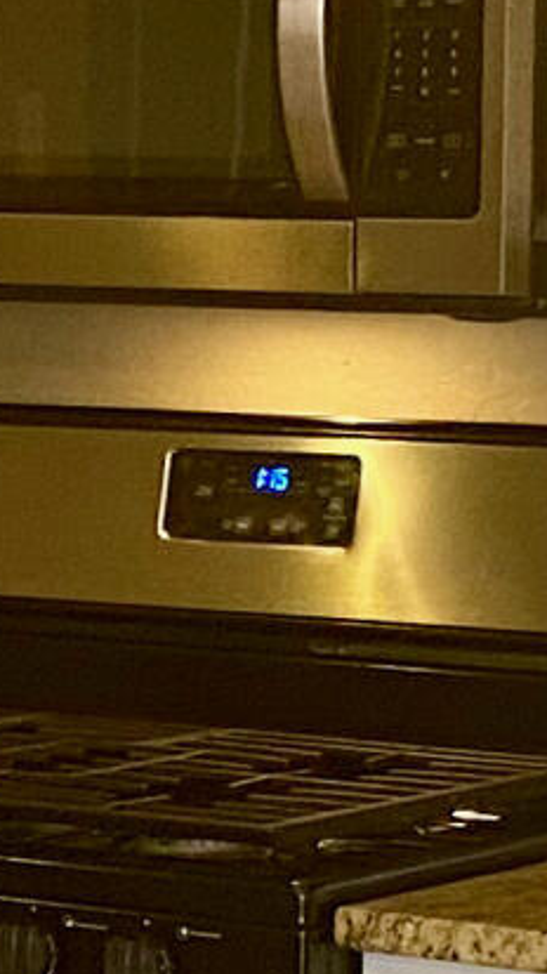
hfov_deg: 5.8
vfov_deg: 10.4
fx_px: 5317
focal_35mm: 206
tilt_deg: -8.5
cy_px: 830
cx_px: -554
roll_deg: -0.3
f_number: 1.8
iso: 160
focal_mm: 4.25
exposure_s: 1/60
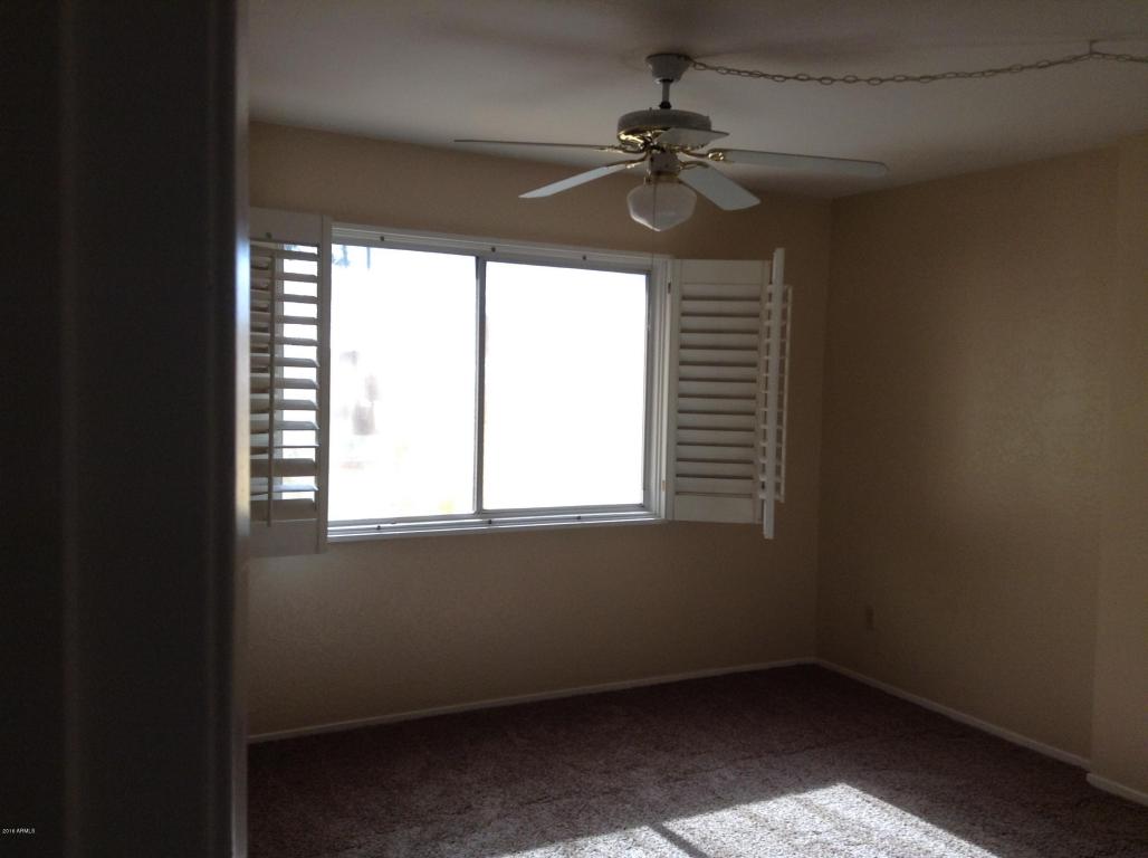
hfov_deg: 55.4
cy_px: 429
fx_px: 1093
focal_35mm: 33
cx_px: 574
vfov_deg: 42.8
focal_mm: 3.3
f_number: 2.4
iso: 40
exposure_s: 1/100
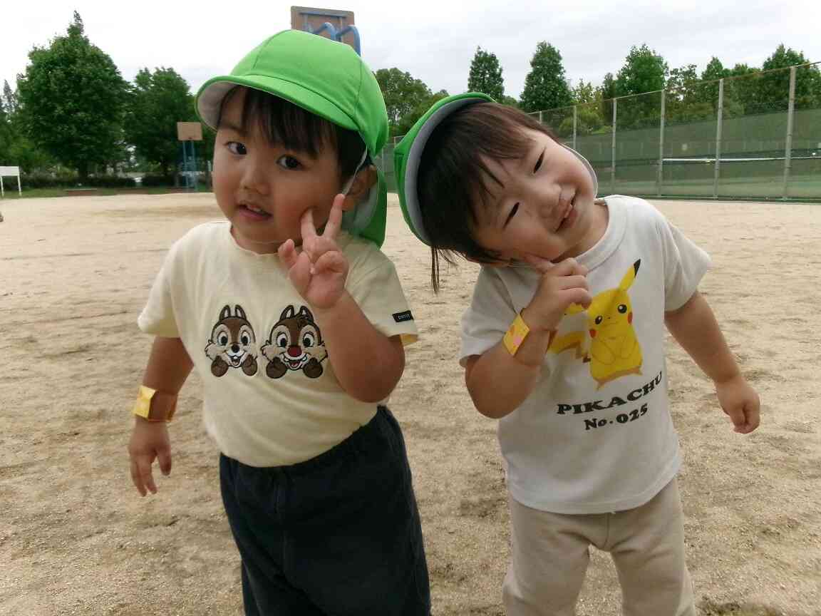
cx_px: 410
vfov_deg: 49.7
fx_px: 664
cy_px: 308
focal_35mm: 28
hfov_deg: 63.4
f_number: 10.8
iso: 800
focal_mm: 5.1
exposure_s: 1/950
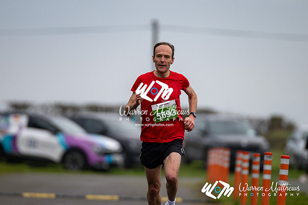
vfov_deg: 3.1
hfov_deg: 4.6
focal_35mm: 450
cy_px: 102
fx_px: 3848
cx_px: 154
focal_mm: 300
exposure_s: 1/1600
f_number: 2.8
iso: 280
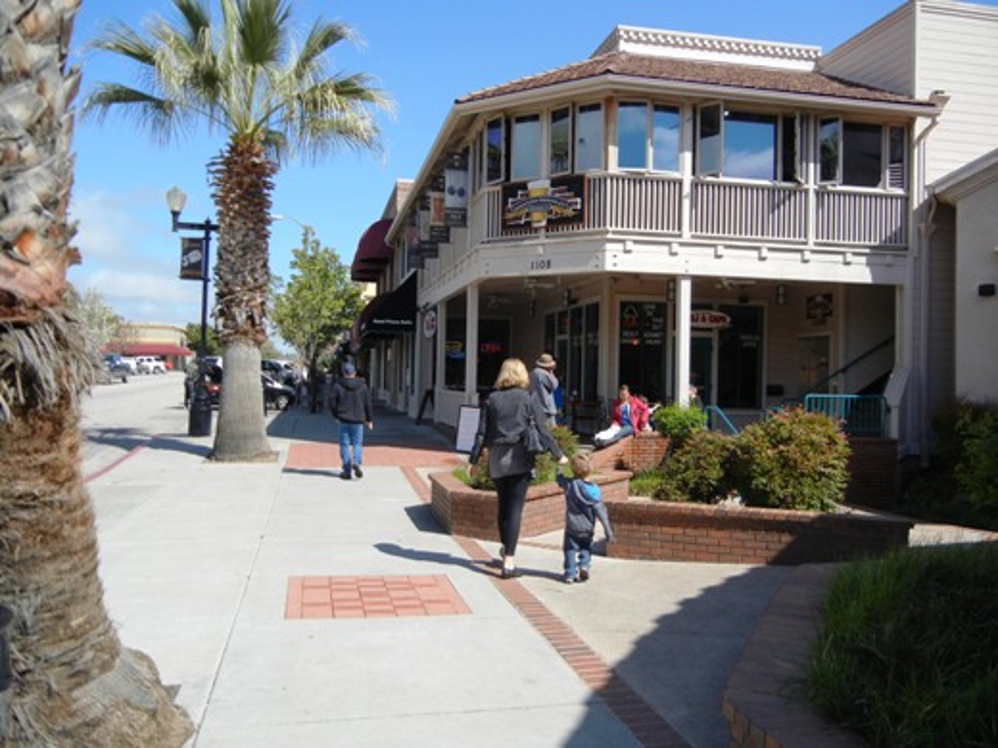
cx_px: 499
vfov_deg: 46.8
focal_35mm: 30
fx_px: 865
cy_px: 374
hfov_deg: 60.0
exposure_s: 1/307
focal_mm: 5.4
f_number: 7
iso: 160
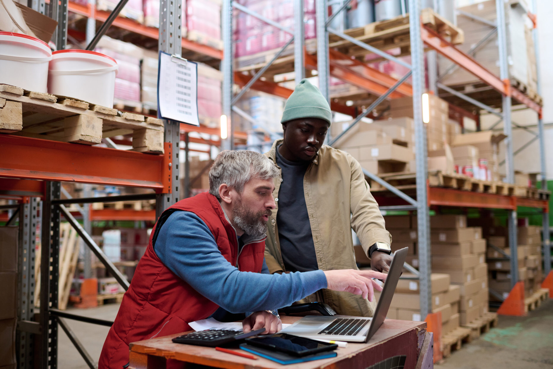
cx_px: 276
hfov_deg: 54.4
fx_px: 538
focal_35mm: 35
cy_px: 184
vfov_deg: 37.9
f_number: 2.2
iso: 800
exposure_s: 1/160
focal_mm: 35
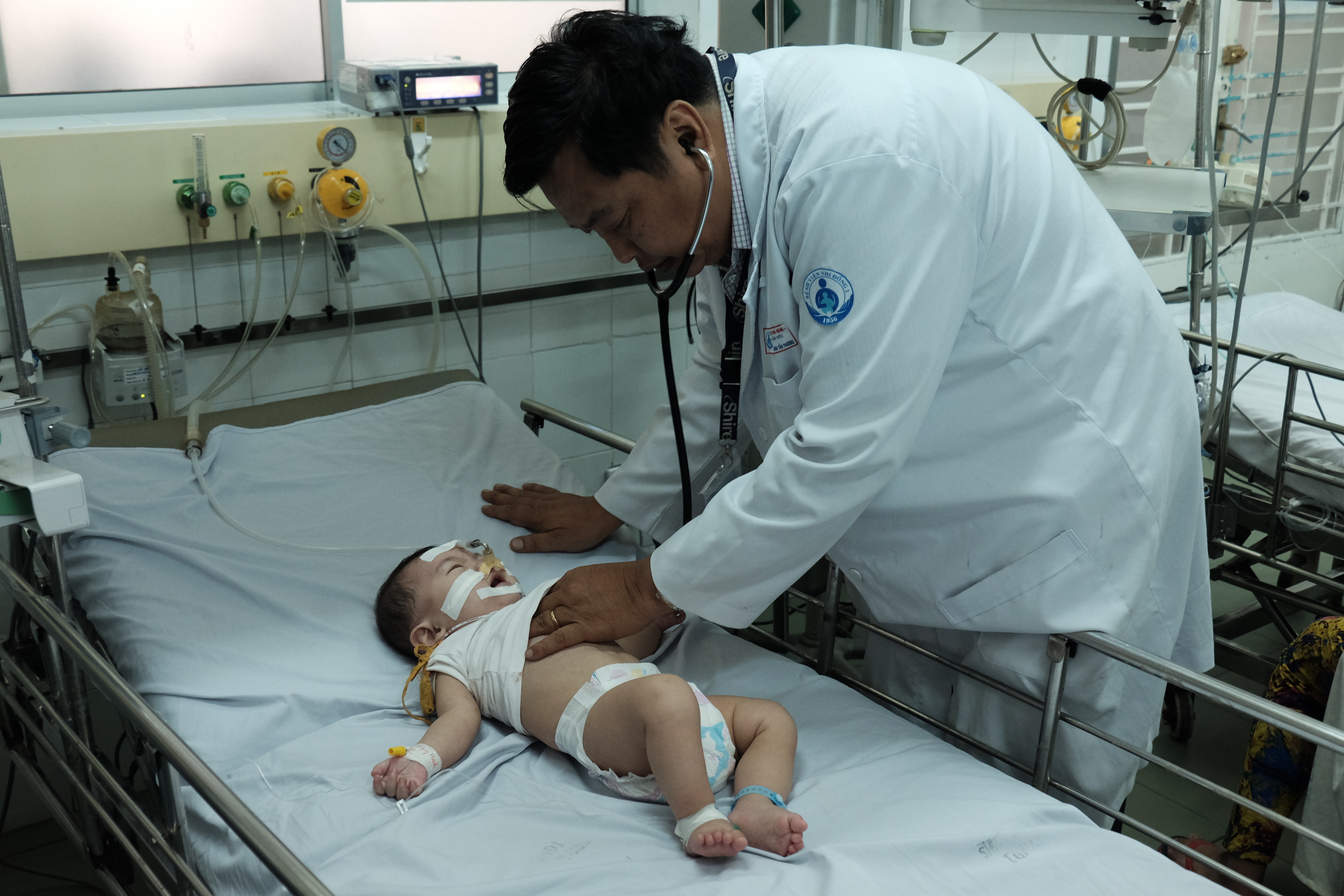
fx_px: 1419
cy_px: 448
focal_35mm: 38
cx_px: 672
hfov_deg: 50.7
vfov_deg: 35.1
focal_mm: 25.4
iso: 2000
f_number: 4.5
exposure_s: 1/60
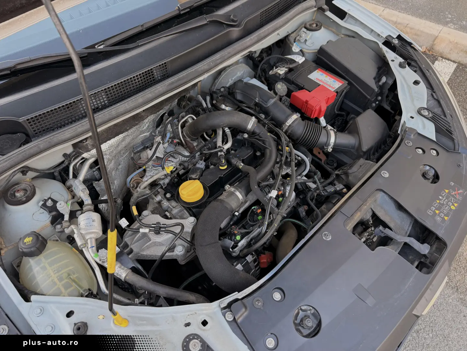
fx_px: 324
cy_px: 176
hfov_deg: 71.6
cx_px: 234
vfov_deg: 56.8
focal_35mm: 24
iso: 125
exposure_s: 1/121
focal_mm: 6.76
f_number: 1.78
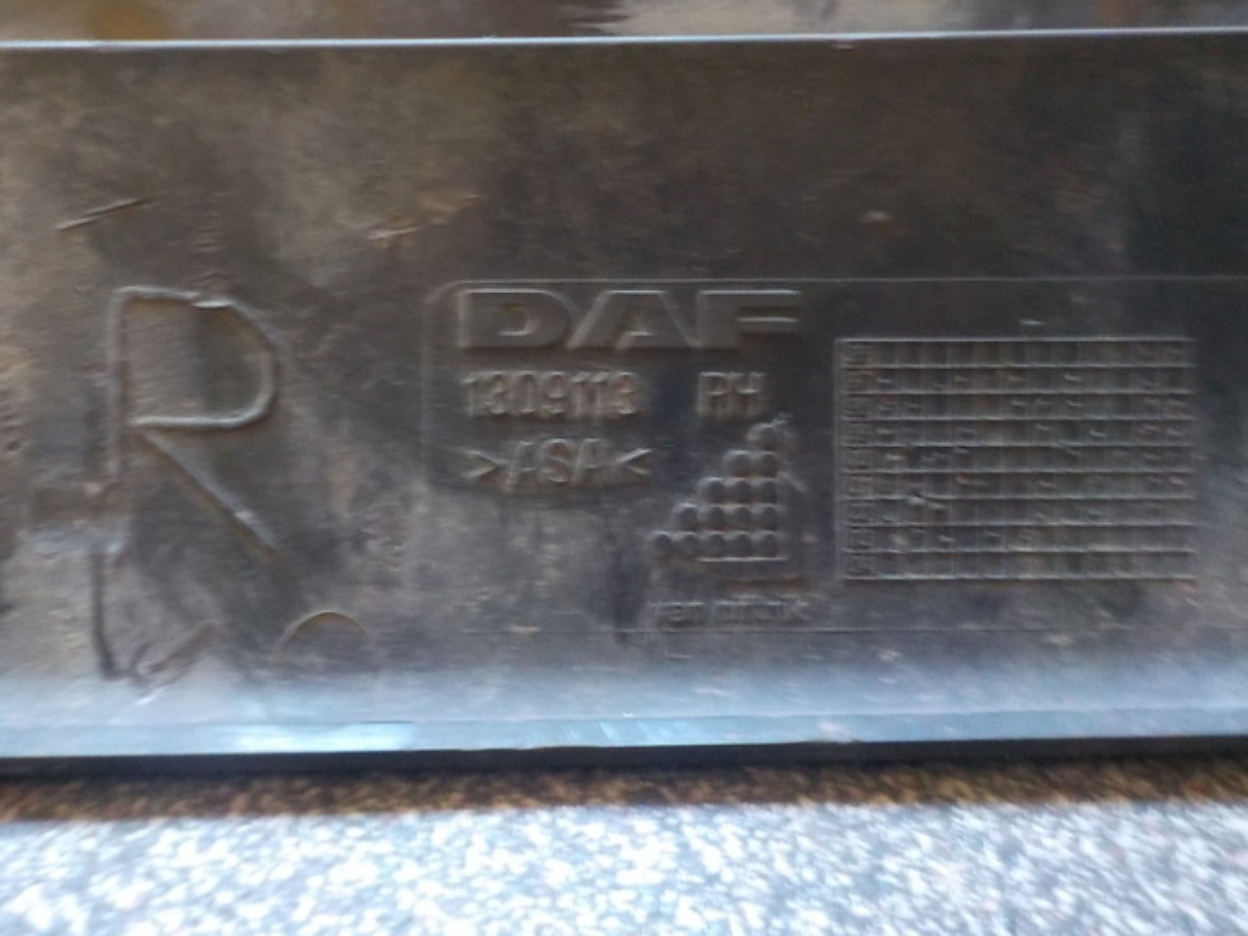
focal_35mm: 30
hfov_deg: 60.0
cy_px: 468
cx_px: 624
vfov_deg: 46.8
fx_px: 1082
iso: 640
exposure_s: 1/8
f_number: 3.3
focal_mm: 4.1
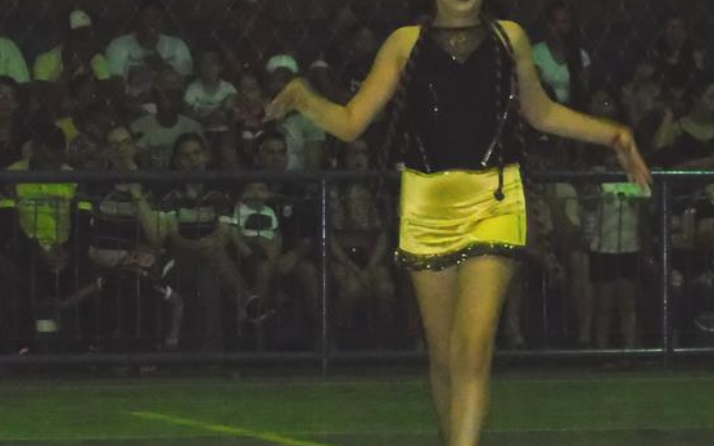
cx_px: 212
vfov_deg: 6.2
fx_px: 4104
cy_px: 174
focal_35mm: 211
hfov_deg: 9.9
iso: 1250
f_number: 4.4
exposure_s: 1/60
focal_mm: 19
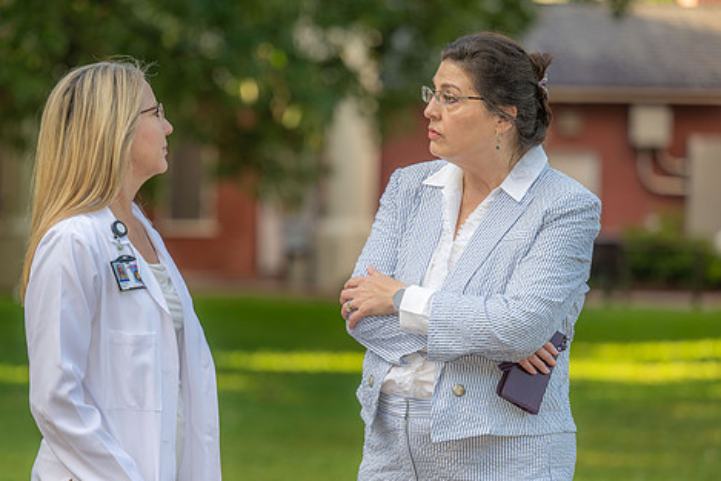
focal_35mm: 167
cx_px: 321
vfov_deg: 8.2
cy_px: 287
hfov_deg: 12.3
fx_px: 3345
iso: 80
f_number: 3.2
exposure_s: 1/160
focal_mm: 135
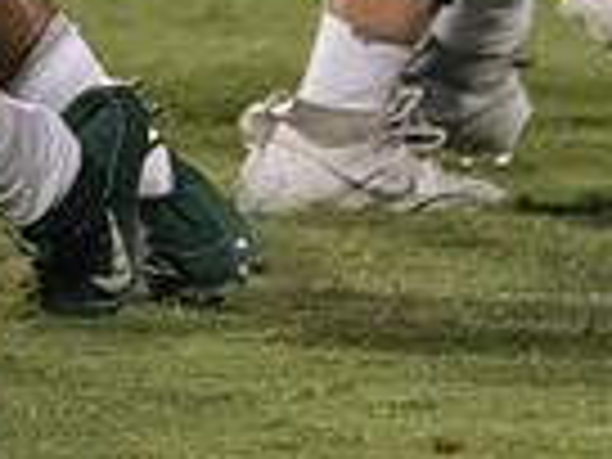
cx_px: -390
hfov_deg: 1.1
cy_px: -653
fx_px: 32036
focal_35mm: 1812
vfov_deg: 0.8
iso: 8000
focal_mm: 300
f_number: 5.6
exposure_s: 1/1000
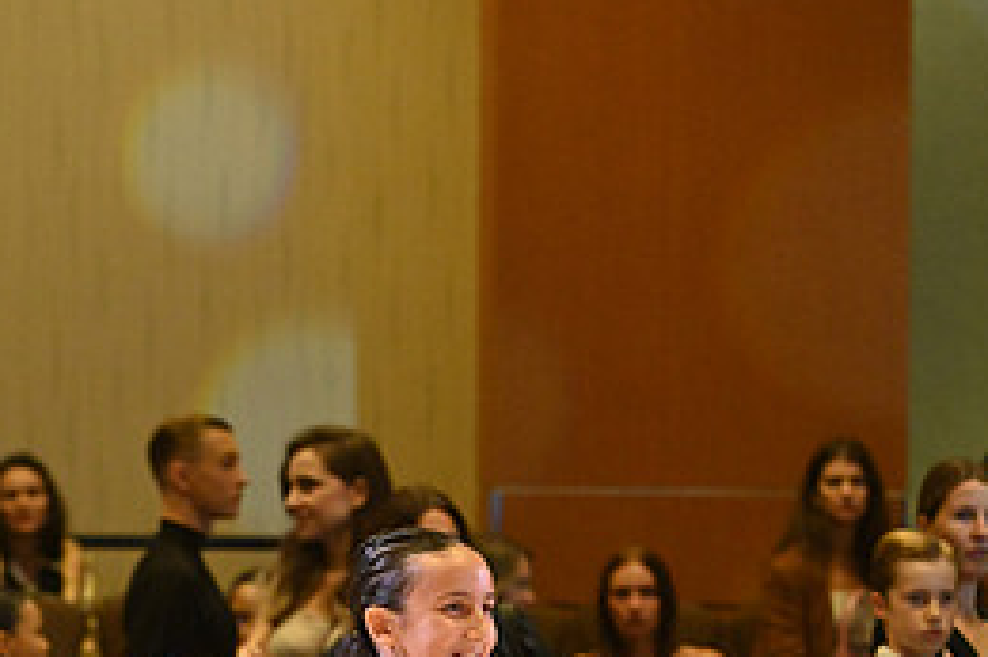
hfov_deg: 6.8
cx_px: 473
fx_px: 8255
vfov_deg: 4.5
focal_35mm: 301
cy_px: 995
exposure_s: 1/400
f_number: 5.6
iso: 4000
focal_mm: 135
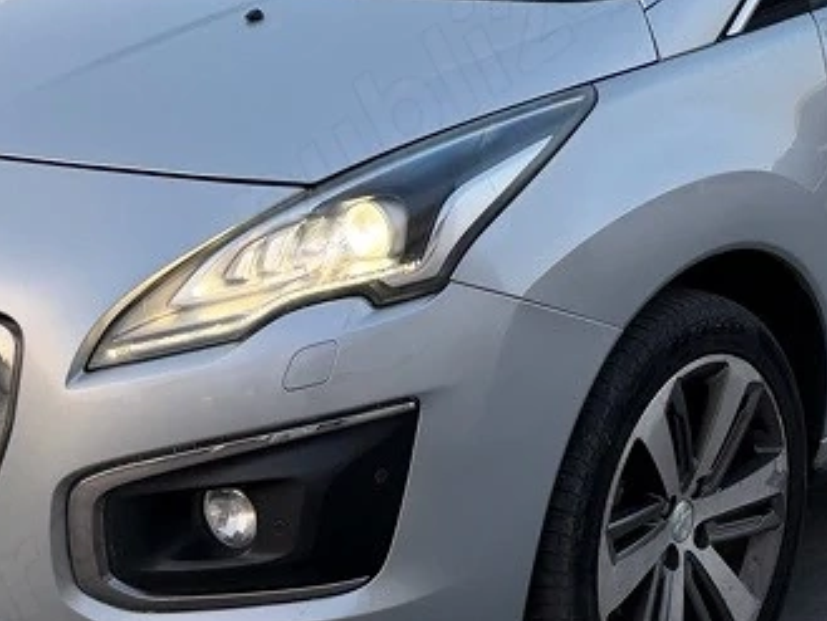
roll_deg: -0.6
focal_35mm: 73
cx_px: 664
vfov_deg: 19.8
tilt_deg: -9.5
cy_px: 70
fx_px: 1745
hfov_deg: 26.2
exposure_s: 1/121
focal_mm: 6.76
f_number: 1.78
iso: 50
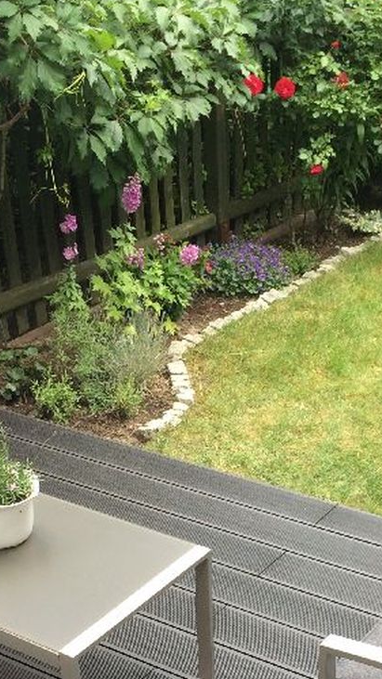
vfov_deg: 34.4
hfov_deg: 20.4
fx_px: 1063
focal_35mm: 59
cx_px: 212
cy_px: 537
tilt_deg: -33.1
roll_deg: +2.7
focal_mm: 4.15
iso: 50
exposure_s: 1/100
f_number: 2.2
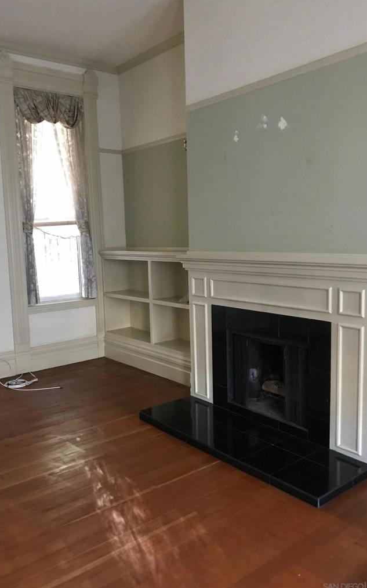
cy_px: 295
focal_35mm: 30
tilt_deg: -5.8
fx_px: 480
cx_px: 162
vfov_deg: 62.9
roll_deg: +3.2
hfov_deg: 41.8
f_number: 1.8
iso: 80
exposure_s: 1/5
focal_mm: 3.99
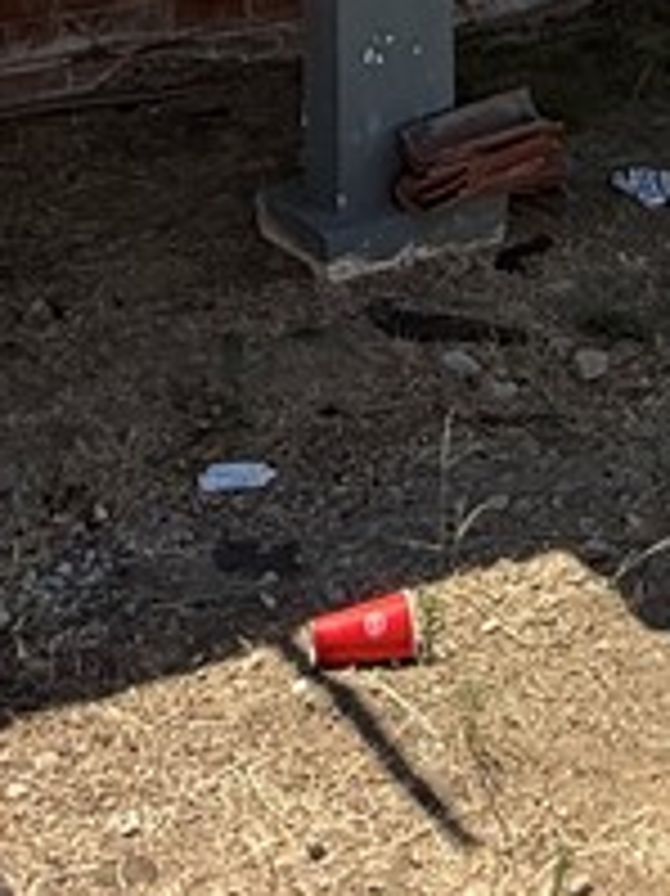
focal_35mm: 72
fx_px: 1860
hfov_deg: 20.1
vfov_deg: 21.9
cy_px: -486
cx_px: 567
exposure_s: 1/901
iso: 64
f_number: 2.2
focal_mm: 2.22
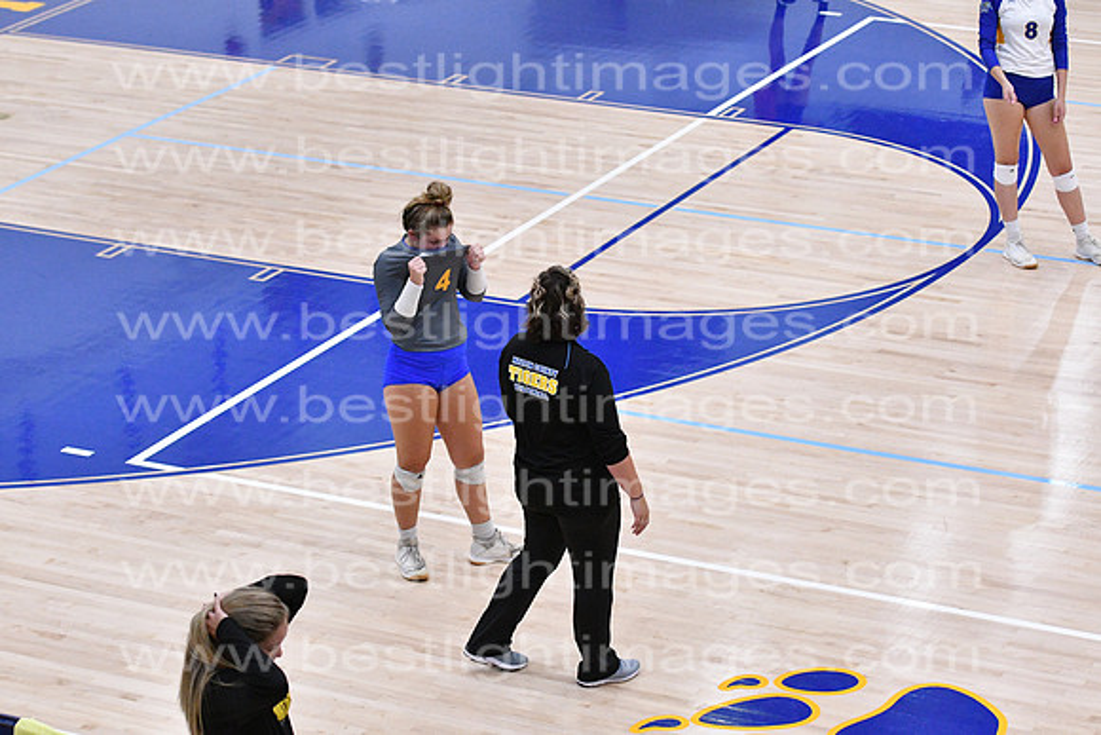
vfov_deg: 13.0
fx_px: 3212
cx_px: 550
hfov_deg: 19.5
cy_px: 368
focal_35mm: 105
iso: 6400
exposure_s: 1/1000
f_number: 3.2
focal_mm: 70
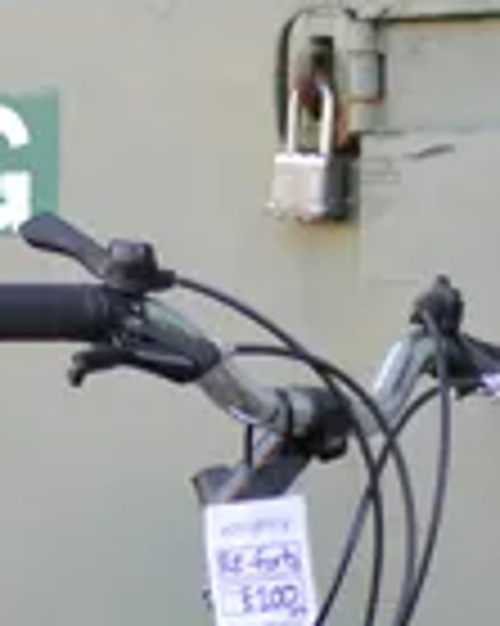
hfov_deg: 5.4
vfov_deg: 6.7
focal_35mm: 284
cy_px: 1124
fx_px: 5254
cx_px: 41
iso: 200
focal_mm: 35
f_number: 2.2
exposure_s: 1/320
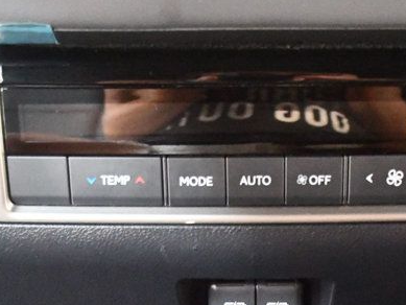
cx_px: 246
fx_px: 1009
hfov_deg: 22.7
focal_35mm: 86
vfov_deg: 16.7
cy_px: 320
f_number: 3.8
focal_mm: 23
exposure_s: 1/20
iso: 12800
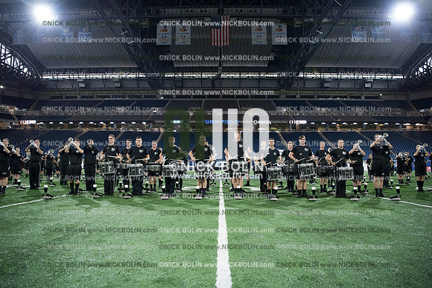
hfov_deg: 73.7
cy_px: 144
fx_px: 288
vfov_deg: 53.2
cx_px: 216
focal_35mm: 24
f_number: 3.2
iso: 3200
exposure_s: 1/200
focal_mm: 24
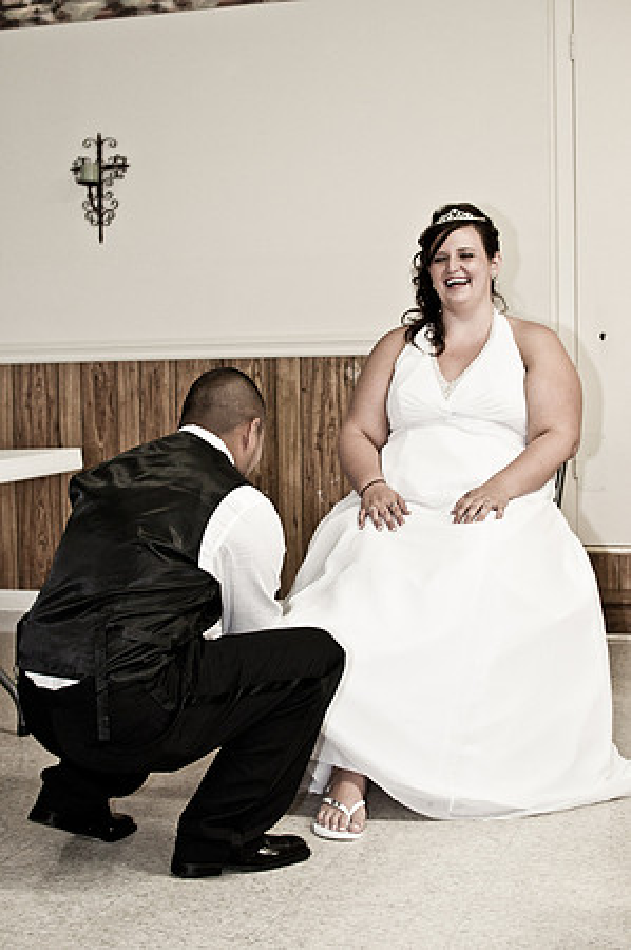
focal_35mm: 52
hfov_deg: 25.7
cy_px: 475
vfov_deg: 37.9
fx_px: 1383
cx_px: 316
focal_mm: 35
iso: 800
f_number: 4
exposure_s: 1/60
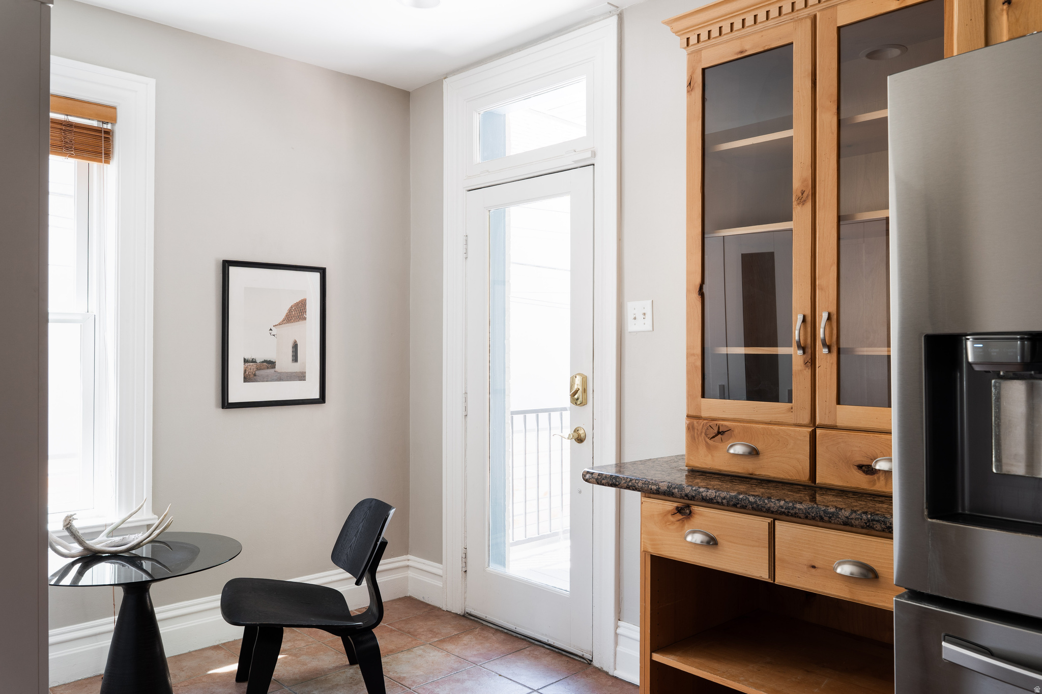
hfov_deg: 66.0
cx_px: 521
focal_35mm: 28
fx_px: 802
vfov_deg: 46.8
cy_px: 347
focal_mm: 27.7
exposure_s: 1/2.5
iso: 100
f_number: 8
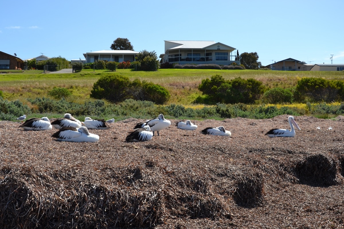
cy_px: 114
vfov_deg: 26.5
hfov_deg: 38.9
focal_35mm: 51
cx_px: 172
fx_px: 487
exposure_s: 1/250
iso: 100
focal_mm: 34
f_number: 8
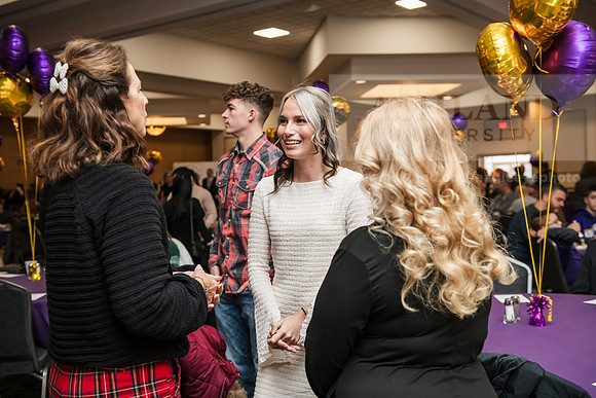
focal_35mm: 42
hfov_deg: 46.4
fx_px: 695
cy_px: 199
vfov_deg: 31.9
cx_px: 298
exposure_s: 1/200
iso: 1600
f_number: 3.5
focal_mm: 42
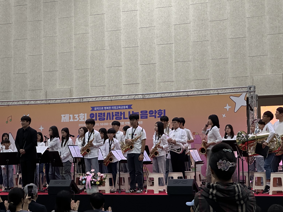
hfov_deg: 19.6
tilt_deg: +6.5
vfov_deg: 14.8
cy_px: 79
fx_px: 817
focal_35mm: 100
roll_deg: +1.0
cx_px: 108
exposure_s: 1/96
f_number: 2.8
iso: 200
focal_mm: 9
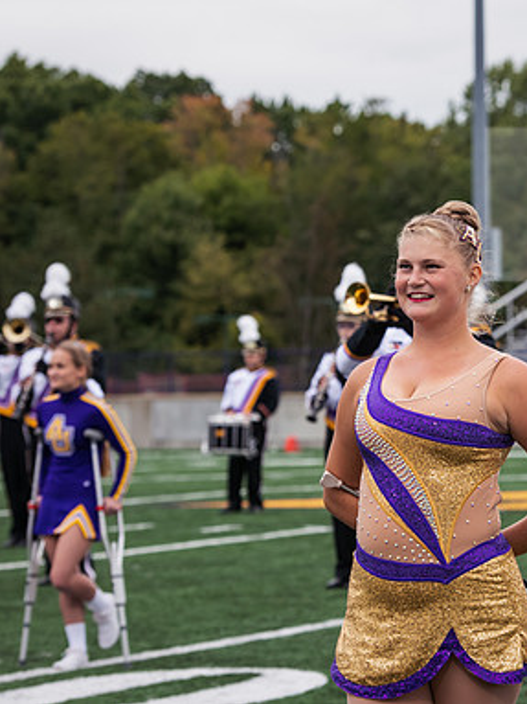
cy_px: 350
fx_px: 3107
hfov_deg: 9.7
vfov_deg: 12.9
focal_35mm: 153
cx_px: 430
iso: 640
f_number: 5.6
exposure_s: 1/640
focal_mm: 105
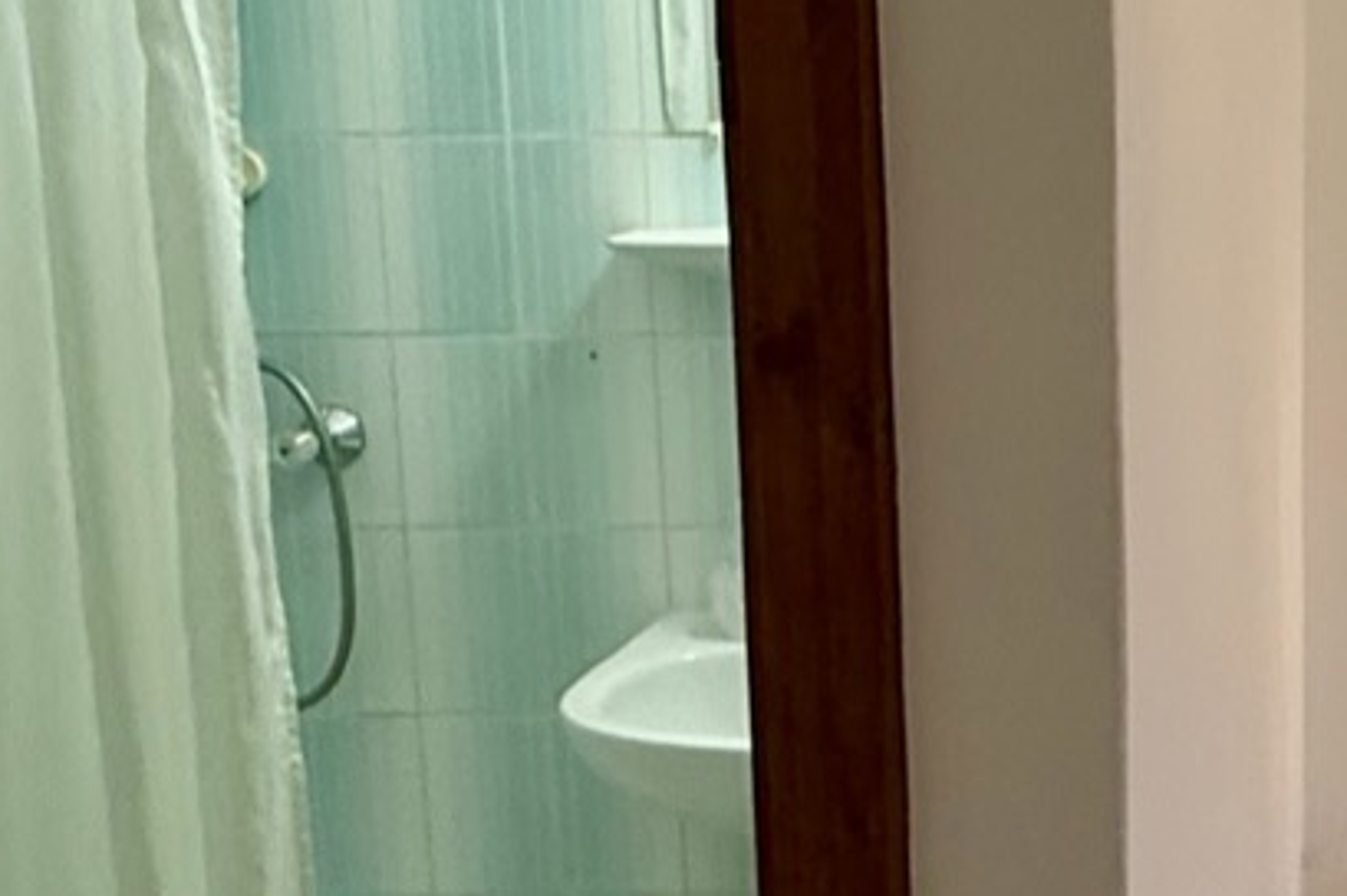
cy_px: 385
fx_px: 2131
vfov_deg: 23.7
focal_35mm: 57
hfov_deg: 31.6
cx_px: 1433
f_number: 2.2
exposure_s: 1/100
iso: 320
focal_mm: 2.22
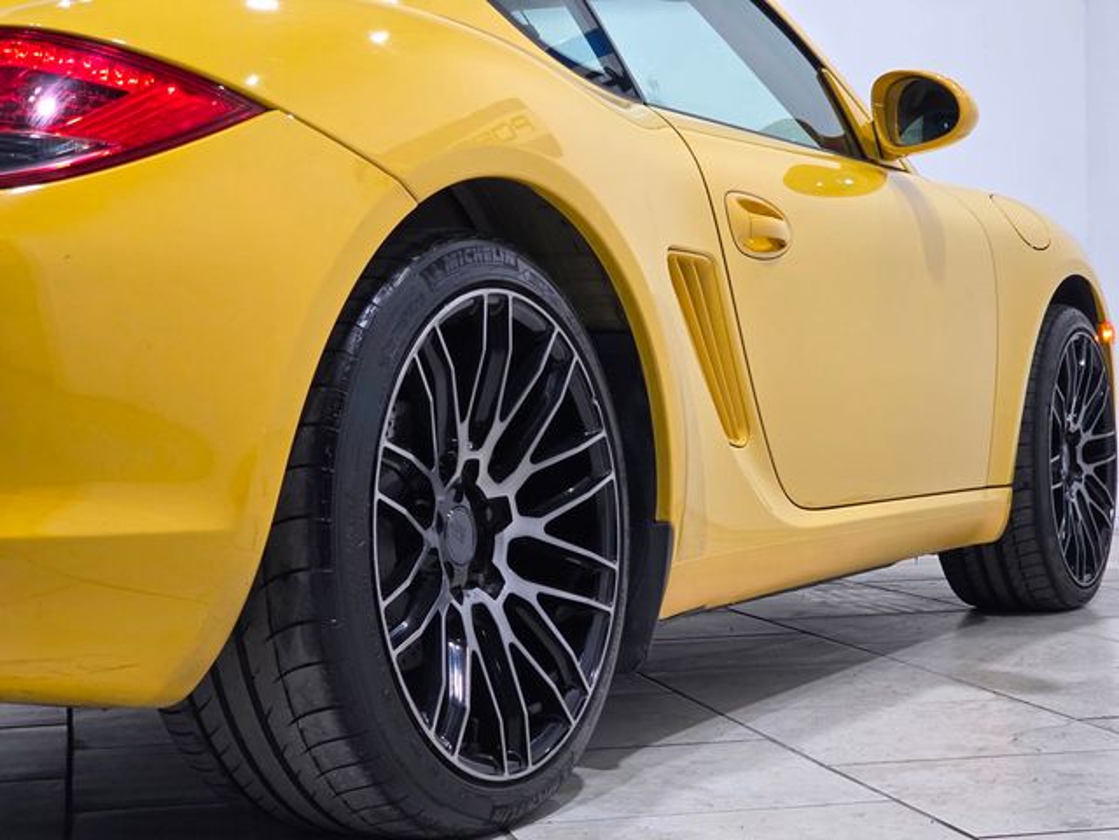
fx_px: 2231
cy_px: 420
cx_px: 560
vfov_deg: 21.3
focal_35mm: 69
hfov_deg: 28.2
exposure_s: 1/120
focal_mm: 7.9
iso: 200
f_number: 2.4
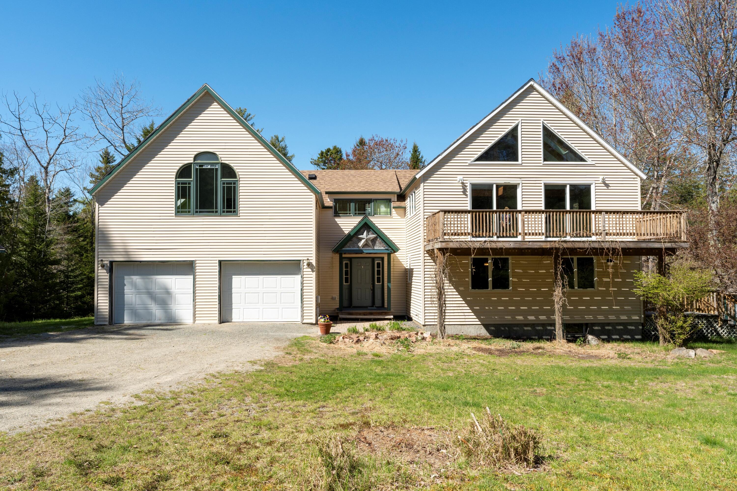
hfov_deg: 73.7
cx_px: 368
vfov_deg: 53.1
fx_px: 491
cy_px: 246
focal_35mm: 24
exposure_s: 1/250
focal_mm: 24
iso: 400
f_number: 14
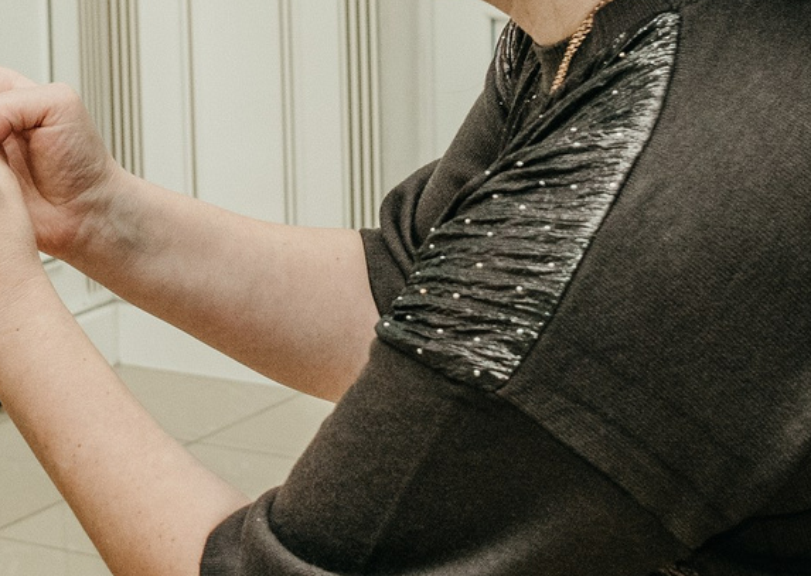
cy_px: -10
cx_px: -347
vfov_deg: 11.0
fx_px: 2966
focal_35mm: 129
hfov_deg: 14.7
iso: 640
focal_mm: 24
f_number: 5
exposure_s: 1/160
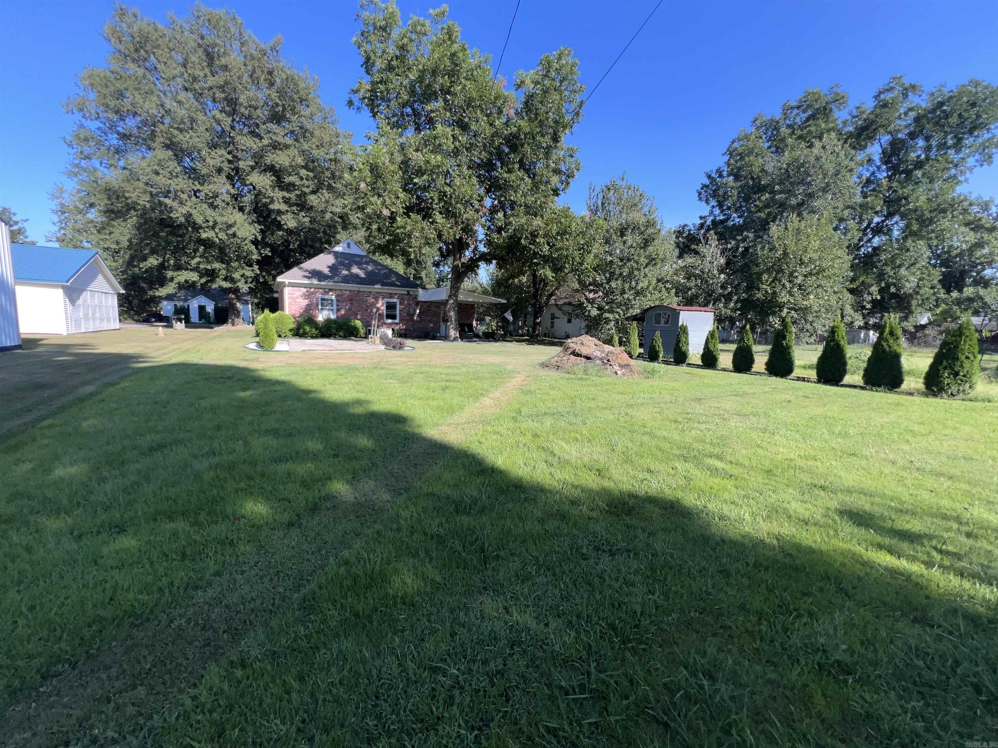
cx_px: 499
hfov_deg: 106.2
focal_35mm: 13
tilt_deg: -7.8
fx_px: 375
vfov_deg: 89.9
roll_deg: -2.0
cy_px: 374
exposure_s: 1/911
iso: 25
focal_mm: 1.57
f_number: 1.8
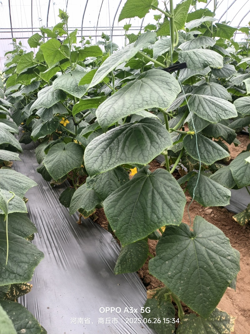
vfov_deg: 65.3
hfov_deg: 51.3
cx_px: 125
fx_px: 260
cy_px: 167
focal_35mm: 27
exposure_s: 1/120
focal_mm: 3.61
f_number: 1.8
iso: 64
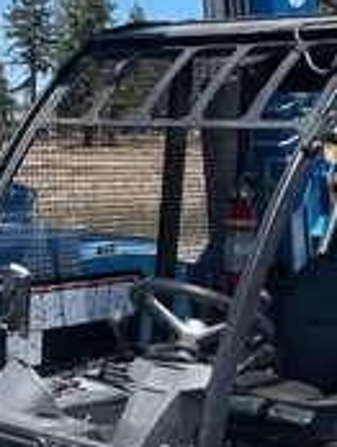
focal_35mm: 82
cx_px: 18
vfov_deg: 22.2
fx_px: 1062
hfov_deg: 17.7
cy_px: 518
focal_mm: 5.1
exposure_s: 1/2062
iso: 50
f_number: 1.6
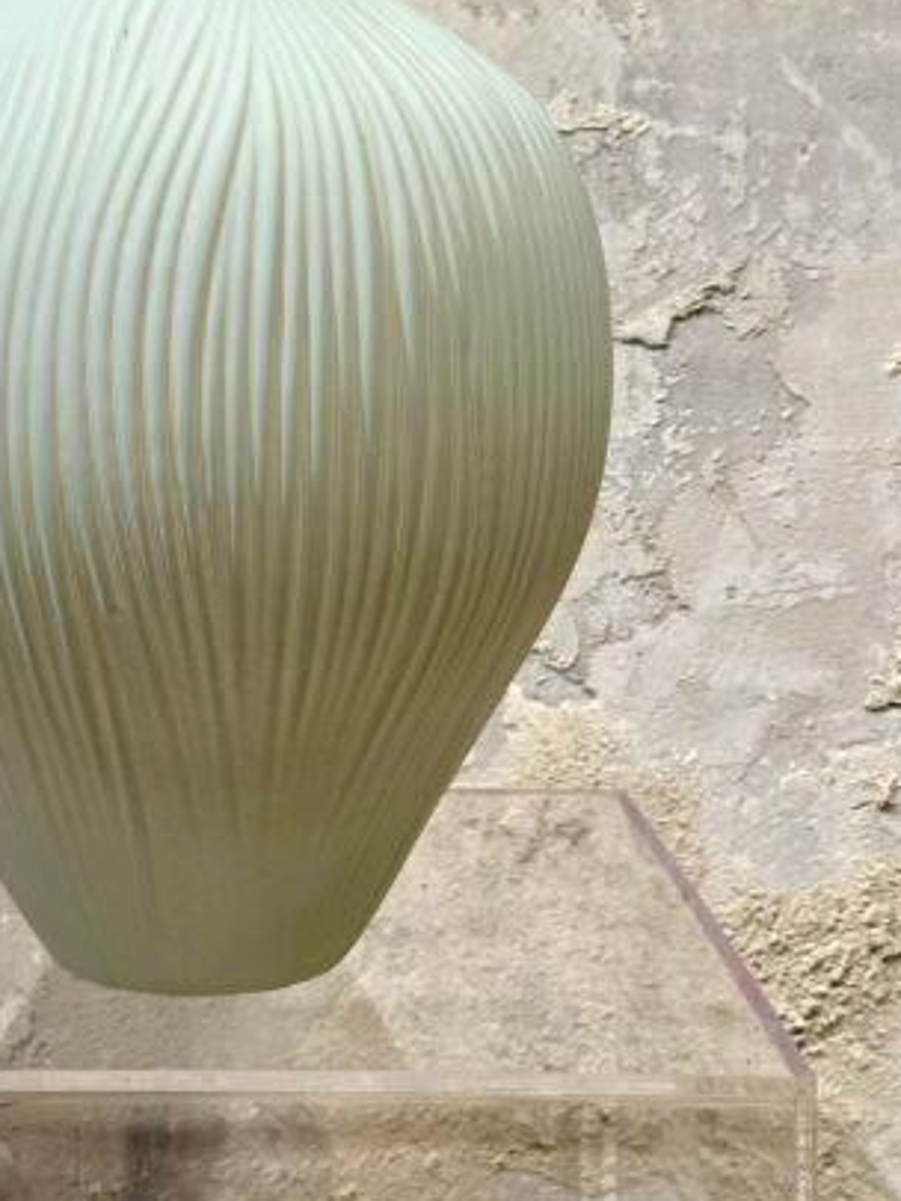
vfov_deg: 24.4
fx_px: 2740
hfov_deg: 18.5
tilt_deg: -2.0
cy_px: 283
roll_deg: -0.6
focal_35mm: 79
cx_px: 184
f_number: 1.78
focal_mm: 6.86
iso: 64
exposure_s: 1/186
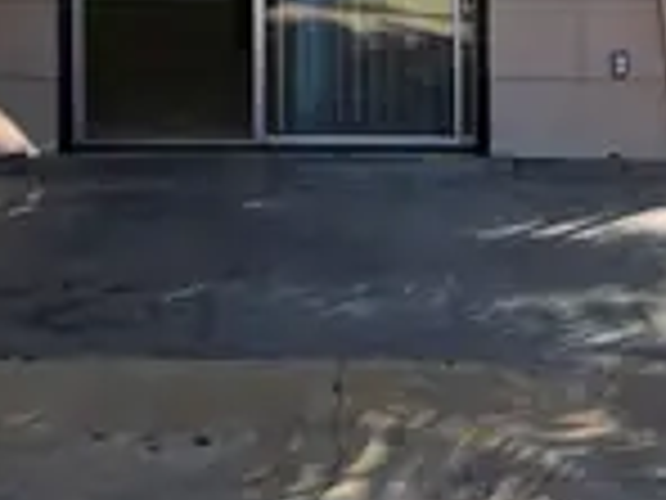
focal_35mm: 62
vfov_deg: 22.0
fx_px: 1193
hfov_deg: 31.1
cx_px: 387
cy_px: -86
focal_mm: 5.4
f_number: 1.8
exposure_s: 1/2921
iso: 50
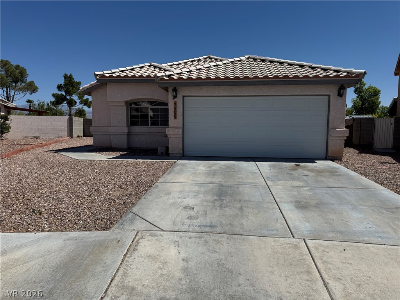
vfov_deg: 56.8
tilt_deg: -6.9
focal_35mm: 24
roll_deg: -0.3
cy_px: 150
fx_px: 277
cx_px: 200
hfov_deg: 71.6
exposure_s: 1/10417
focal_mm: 6.76
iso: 80
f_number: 1.78
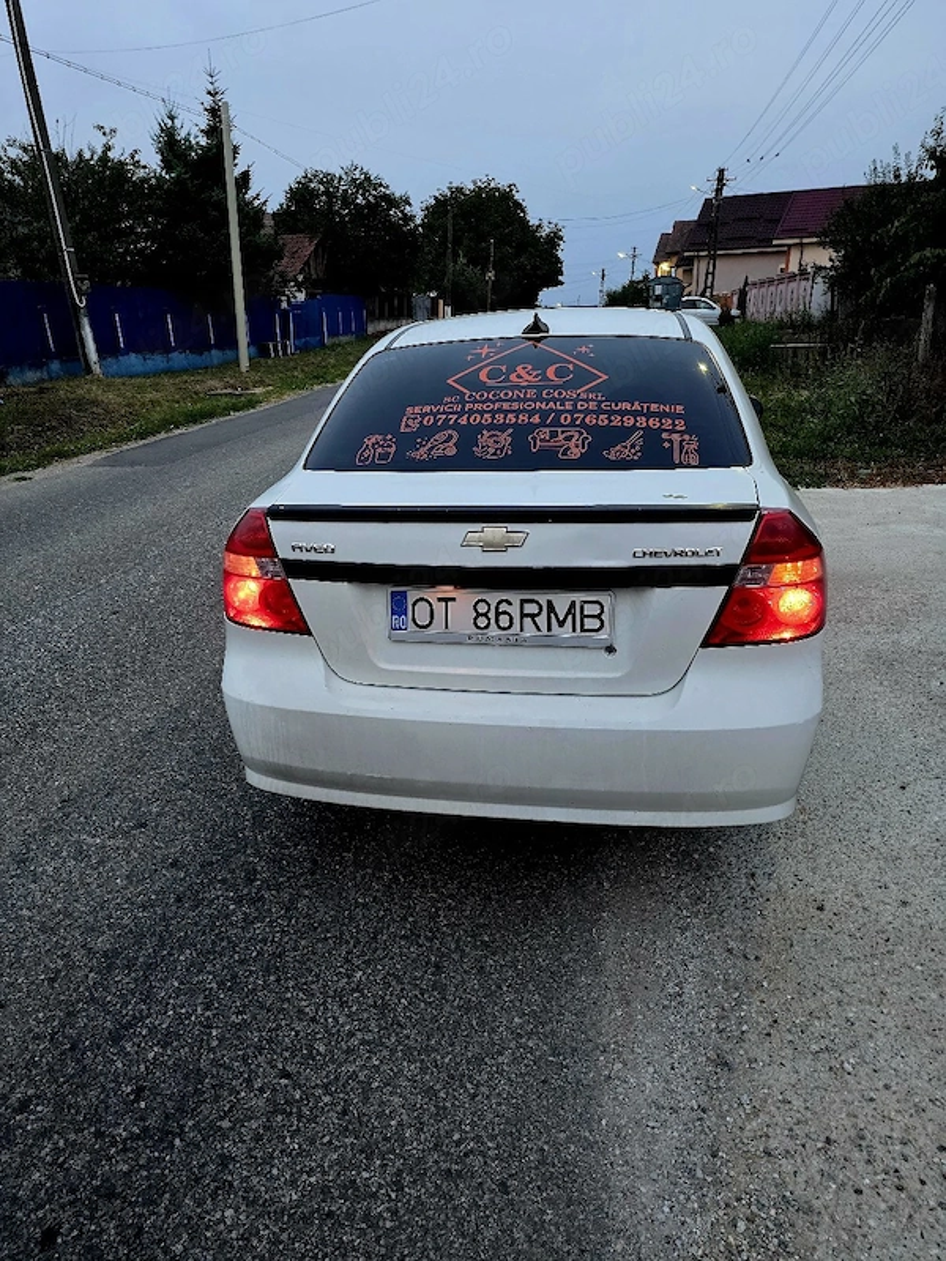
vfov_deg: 73.9
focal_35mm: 23
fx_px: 838
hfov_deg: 58.9
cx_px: 473
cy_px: 630
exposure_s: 1/101
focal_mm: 6.25
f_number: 1.7
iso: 640
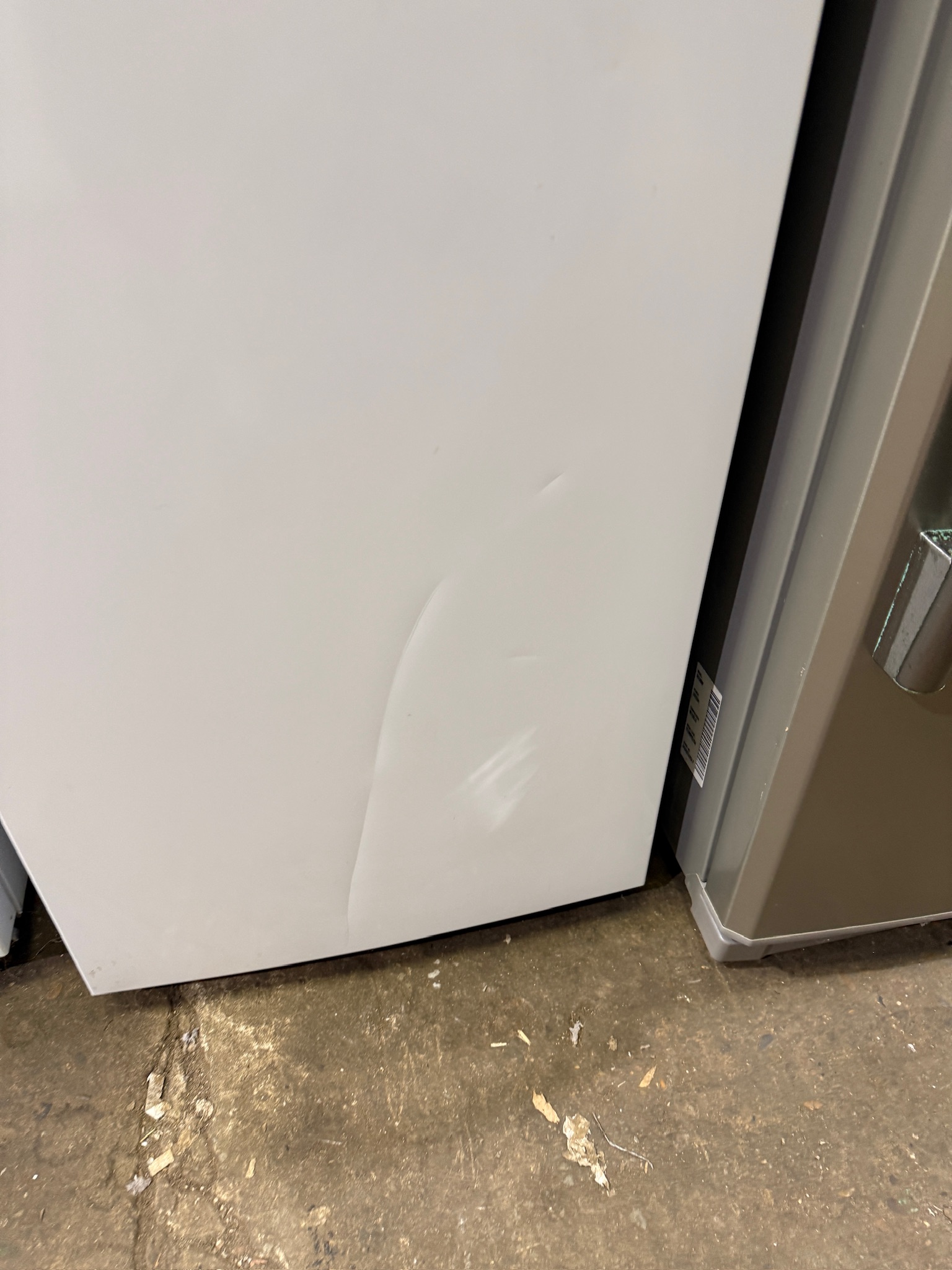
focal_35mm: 24
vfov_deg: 71.6
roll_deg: +0.1
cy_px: 635
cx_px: 476
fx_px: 880
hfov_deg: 56.8
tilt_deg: -42.0
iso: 250
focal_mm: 6.76
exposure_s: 1/50
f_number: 1.78
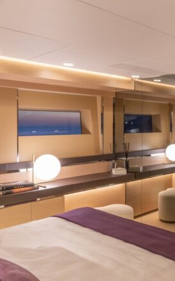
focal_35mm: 38
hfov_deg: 32.5
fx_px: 290
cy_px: 129
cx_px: 144
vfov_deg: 51.5
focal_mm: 21
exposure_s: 1/2
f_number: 16
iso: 640
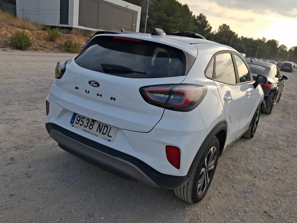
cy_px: 111
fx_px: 240
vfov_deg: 49.8
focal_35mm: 28
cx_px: 152
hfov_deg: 63.4
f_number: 1.8
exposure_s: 1/486
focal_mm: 4
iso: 20
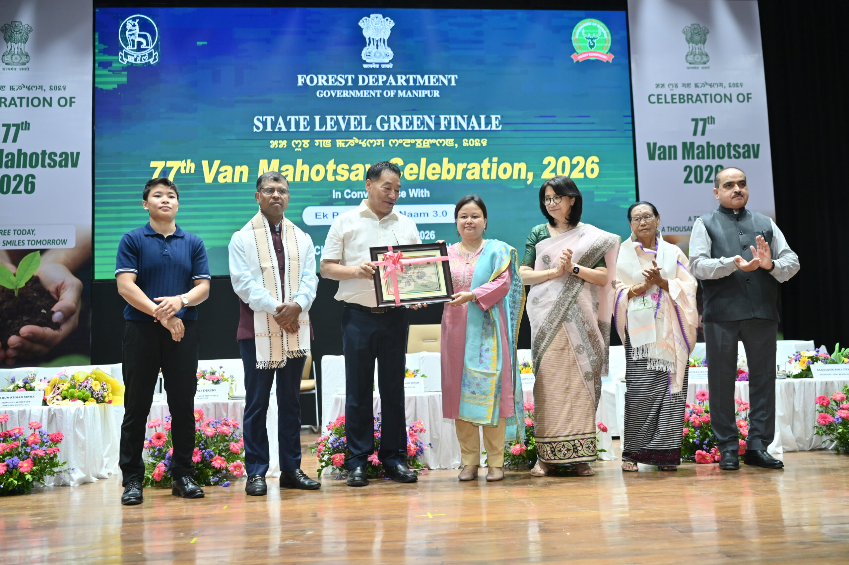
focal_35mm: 35
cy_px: 282
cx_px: 424
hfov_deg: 54.5
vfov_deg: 37.8
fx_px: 825
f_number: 2.8
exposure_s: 1/160
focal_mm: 35
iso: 640
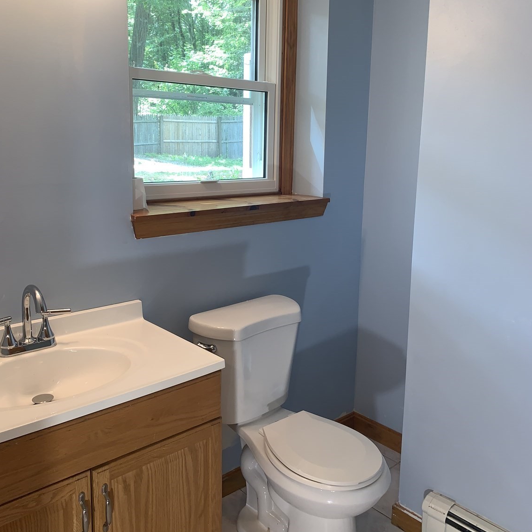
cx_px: 267
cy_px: 237
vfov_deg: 52.4
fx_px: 539
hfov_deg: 52.5
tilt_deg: -8.2
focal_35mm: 31
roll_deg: -1.0
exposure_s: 1/22
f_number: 1.8
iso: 25
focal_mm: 4.25
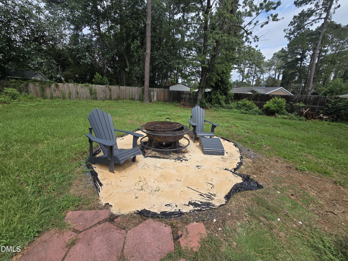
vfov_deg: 89.9
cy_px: 130
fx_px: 131
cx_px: 174
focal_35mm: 13
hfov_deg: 106.2
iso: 50
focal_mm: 2.2
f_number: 2.2
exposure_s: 1/2038
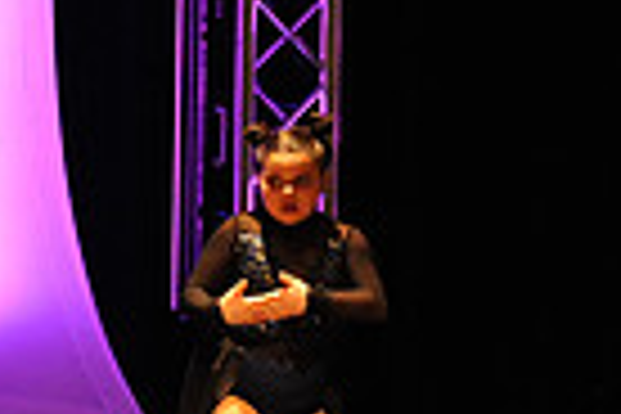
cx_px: -504
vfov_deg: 2.5
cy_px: -50
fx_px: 9401
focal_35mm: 545
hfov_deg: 3.8
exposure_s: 1/200
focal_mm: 130
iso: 3200
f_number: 3.5
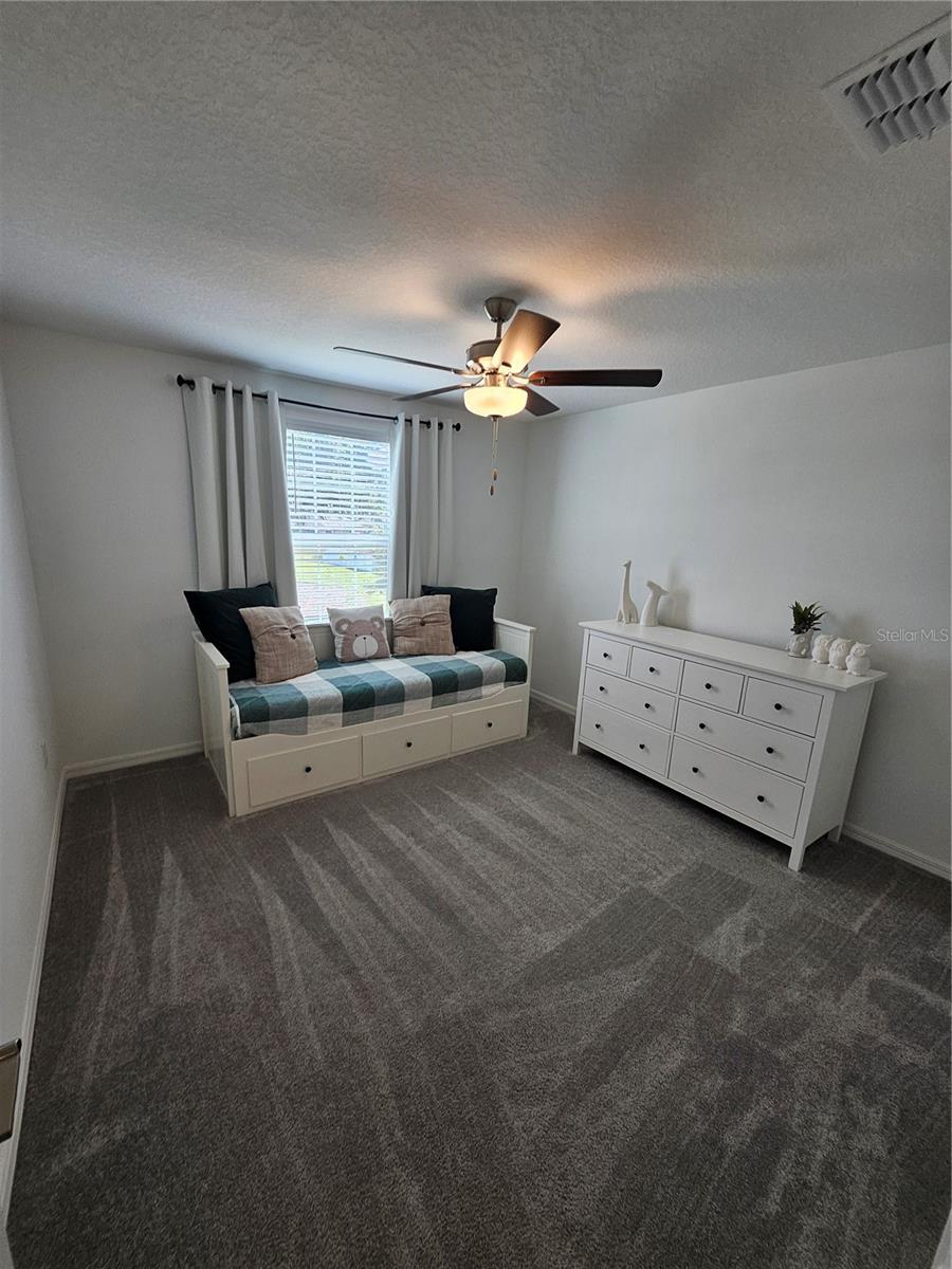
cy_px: 634
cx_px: 476
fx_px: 477
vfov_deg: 106.2
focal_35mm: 13
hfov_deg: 89.9
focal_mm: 1.7
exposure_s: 1/60
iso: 40
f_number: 2.2
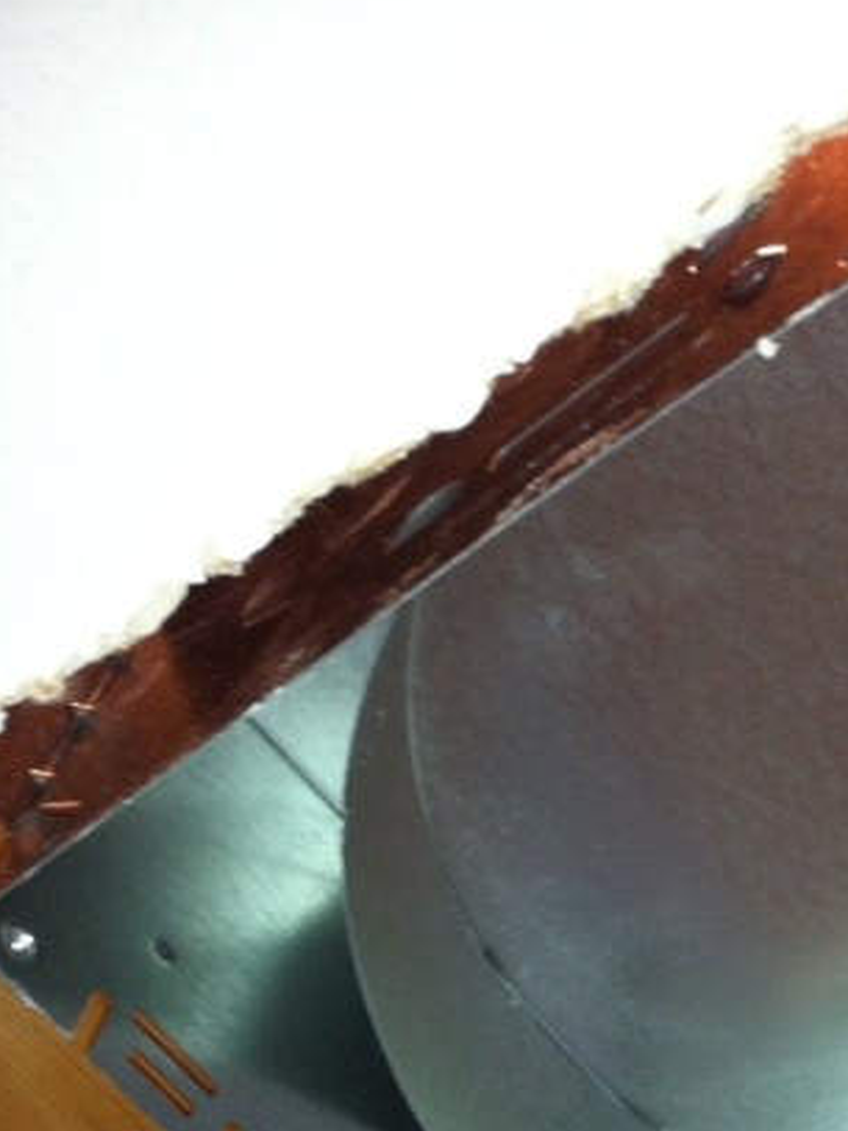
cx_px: 723
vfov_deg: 21.7
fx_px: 2876
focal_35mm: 88
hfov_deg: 16.6
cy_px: 1039
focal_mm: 3.85
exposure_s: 1/29
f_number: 2.8
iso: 80
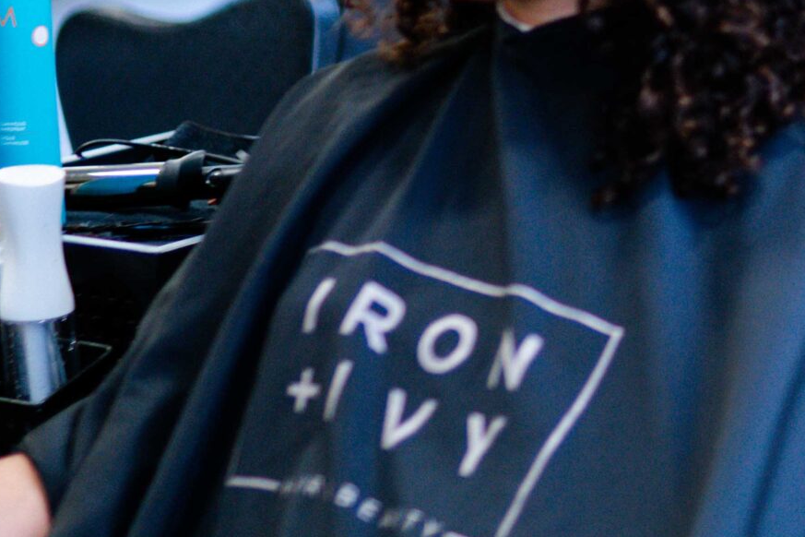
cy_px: 4
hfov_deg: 15.0
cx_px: 975
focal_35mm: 132
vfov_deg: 10.3
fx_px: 2951
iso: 400
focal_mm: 30
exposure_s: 1/500
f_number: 1.4
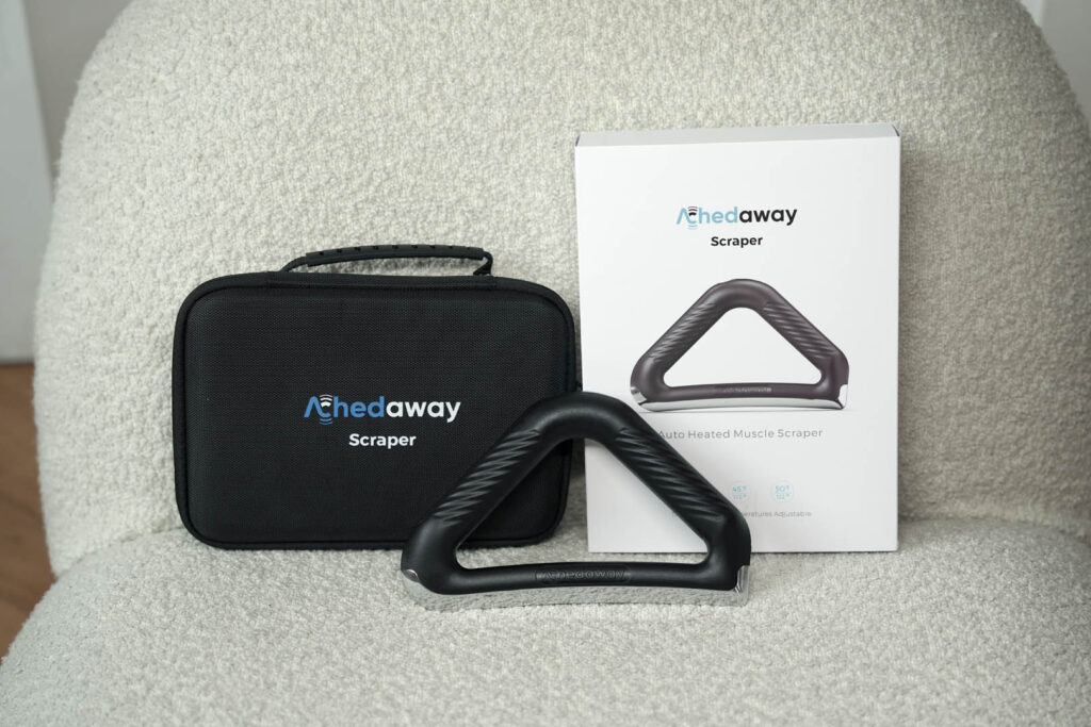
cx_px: 546
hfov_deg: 28.8
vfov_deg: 19.5
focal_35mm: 70
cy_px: 364
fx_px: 2122
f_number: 2.8
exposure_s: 1/125
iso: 320
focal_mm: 70
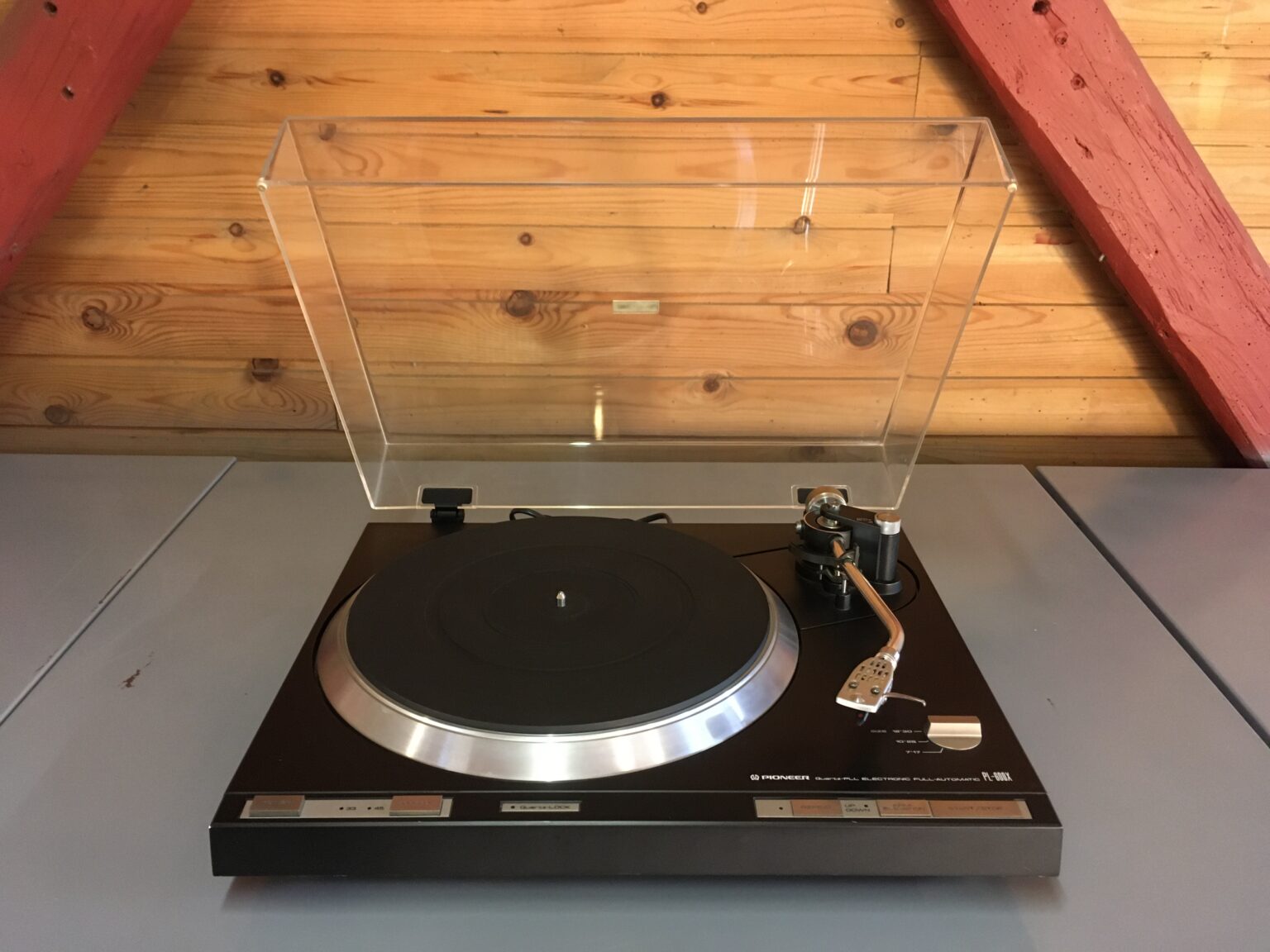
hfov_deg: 61.7
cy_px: 476
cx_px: 635
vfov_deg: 48.2
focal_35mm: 29
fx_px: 1064
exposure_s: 1/25
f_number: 2.2
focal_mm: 4.15
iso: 200
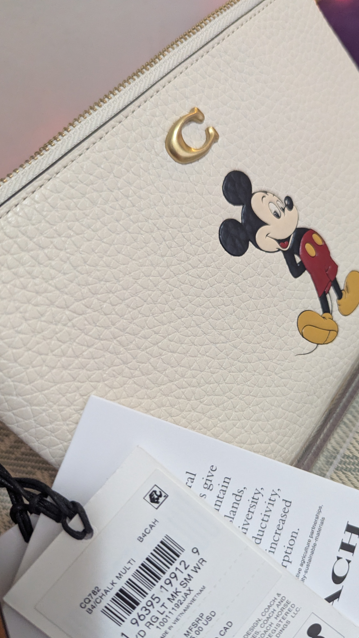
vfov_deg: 69.8
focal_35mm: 27
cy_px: 328
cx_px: 241
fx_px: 457
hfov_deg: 42.3
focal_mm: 6.81
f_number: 1.85
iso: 1070
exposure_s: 1/60
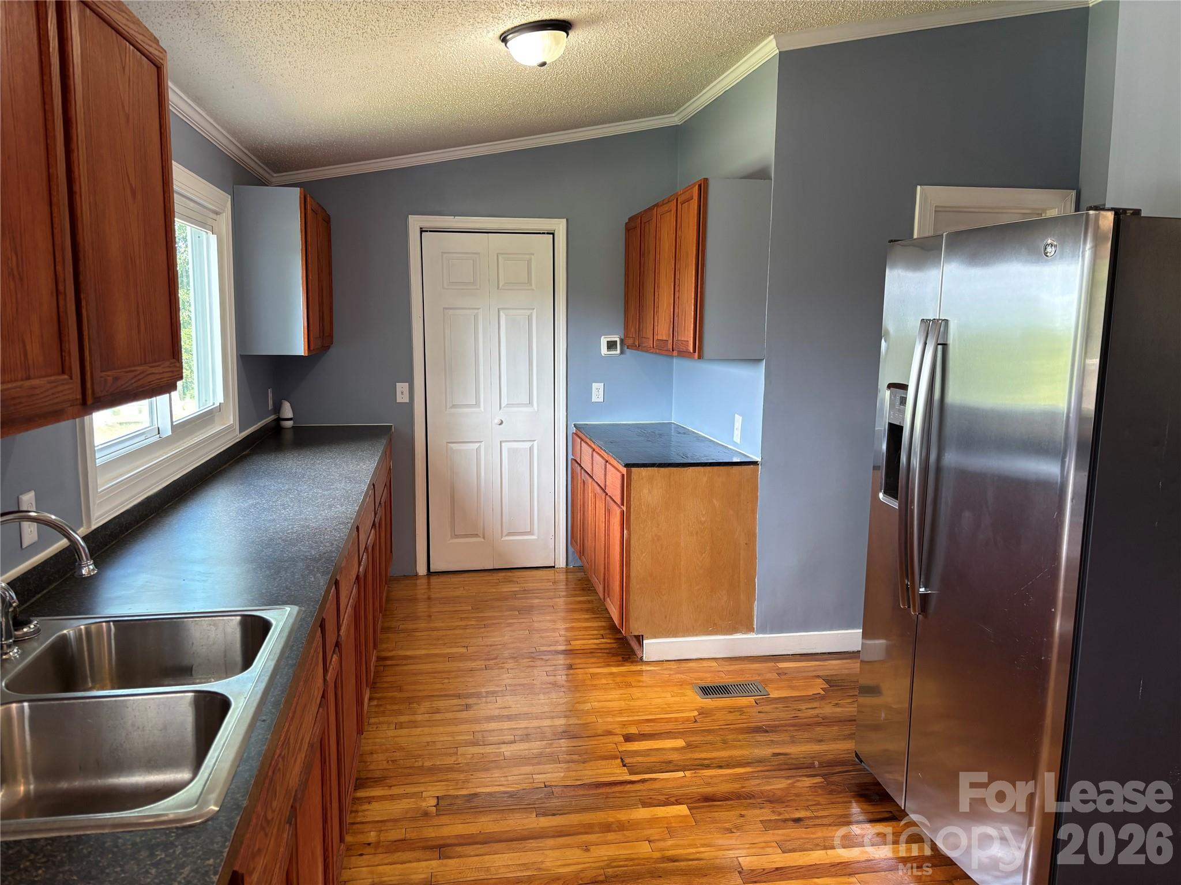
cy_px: 442
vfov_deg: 53.1
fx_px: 887
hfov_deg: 67.3
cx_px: 590
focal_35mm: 26
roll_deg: -0.1
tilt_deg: -7.5
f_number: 1.6
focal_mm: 5.96
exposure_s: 1/60
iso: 125
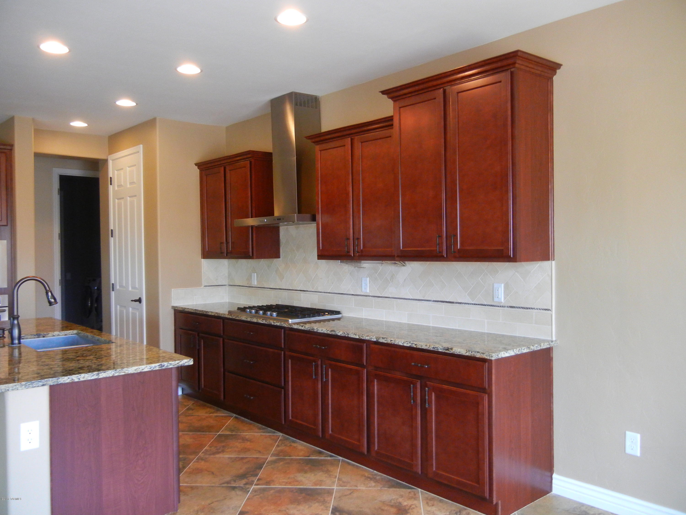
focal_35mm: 30
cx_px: 343
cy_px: 258
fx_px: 595
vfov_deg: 46.8
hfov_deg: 60.0
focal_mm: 5.4
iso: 385
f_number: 3.5
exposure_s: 1/30
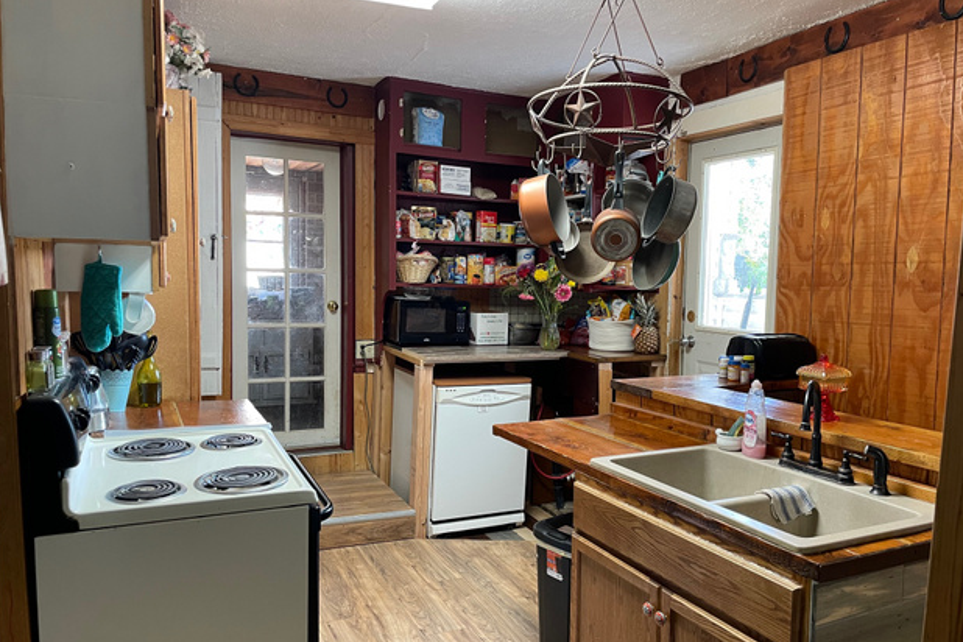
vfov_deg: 46.4
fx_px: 749
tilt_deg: -5.5
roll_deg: -1.6
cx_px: 492
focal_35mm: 28
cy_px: 346
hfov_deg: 65.5
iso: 160
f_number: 1.6
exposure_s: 1/60
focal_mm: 4.2
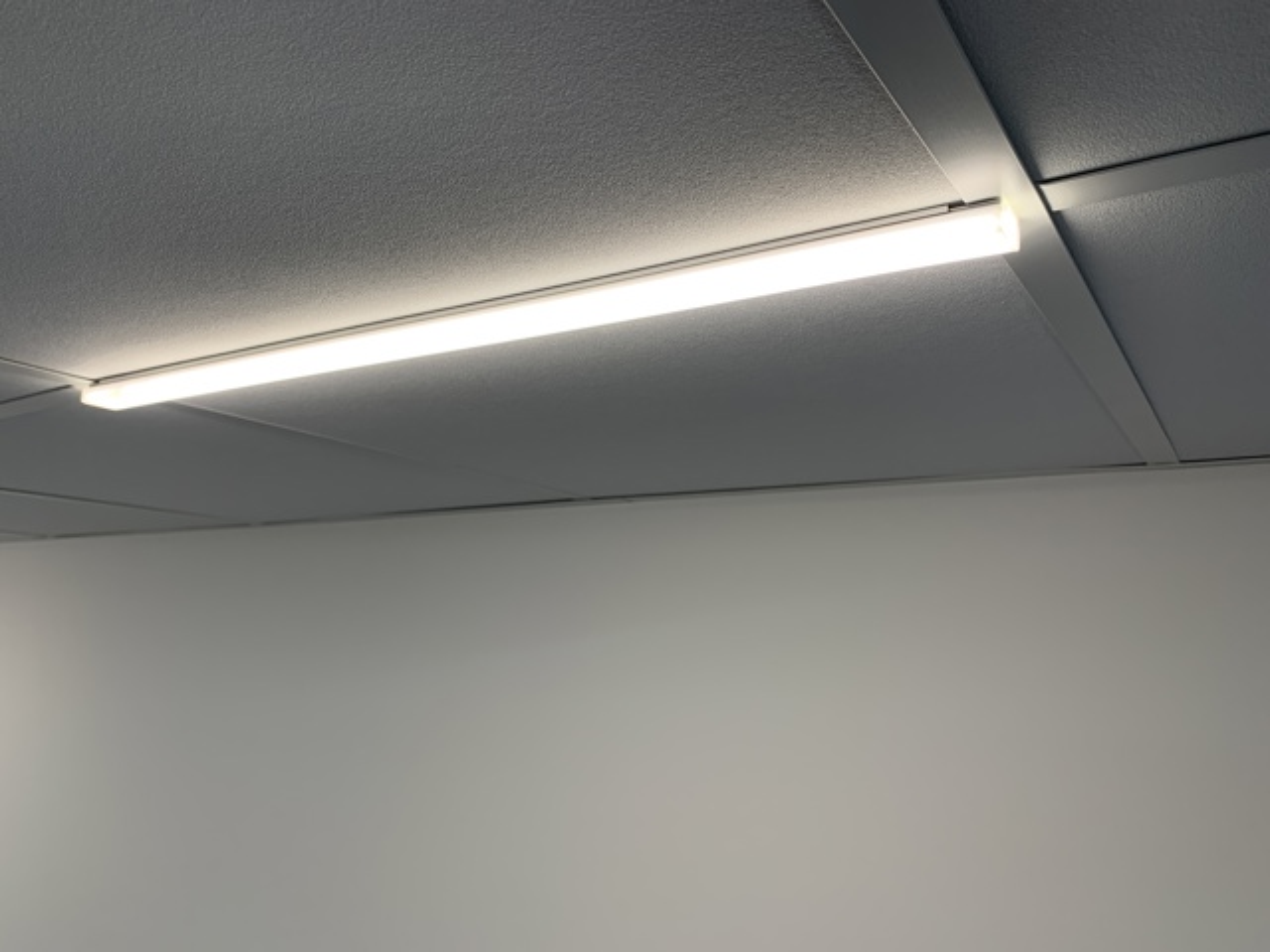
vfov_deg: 53.1
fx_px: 954
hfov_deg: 67.3
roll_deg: -1.3
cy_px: 476
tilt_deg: +8.4
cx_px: 635
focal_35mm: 26
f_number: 1.8
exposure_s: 1/121
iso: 25
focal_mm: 4.25
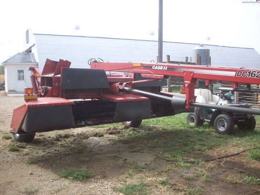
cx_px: 130
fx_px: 278
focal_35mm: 37
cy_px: 98
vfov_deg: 38.7
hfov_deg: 50.1
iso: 80
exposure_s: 1/461
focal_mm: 6.2
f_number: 2.8
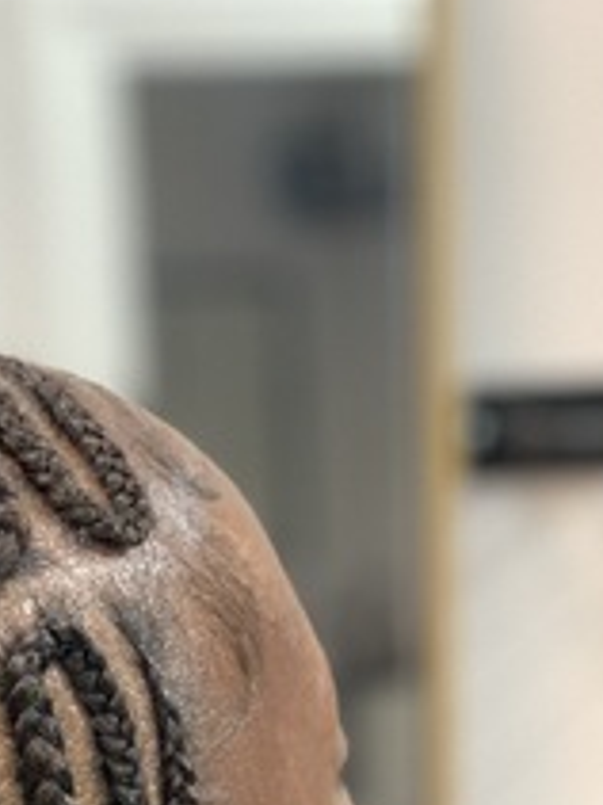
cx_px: -8
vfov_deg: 12.9
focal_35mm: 148
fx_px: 3441
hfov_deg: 9.9
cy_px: 1084
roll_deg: +1.0
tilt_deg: -18.2
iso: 200
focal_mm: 6
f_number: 2.4
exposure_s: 1/46
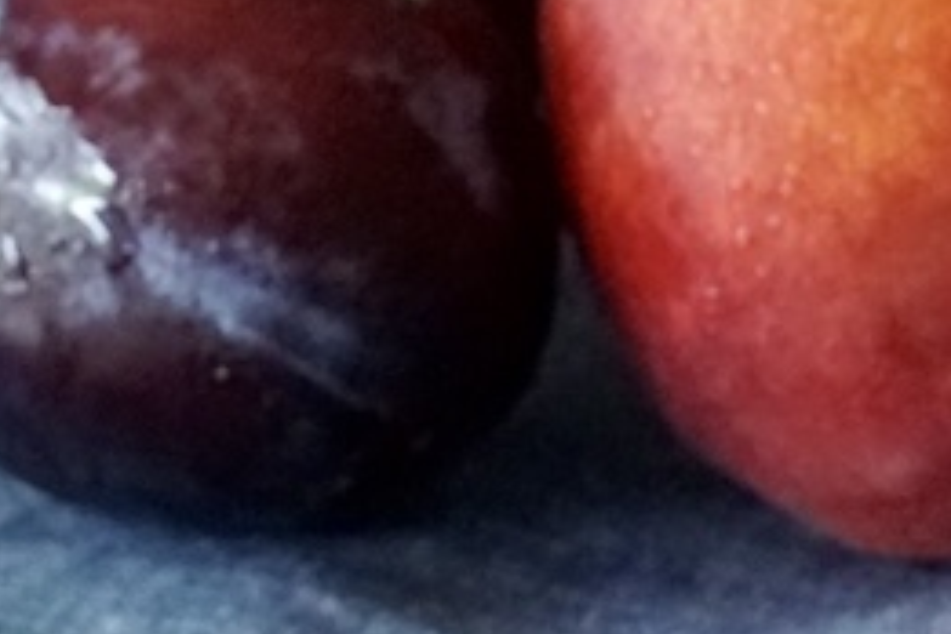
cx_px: 2153
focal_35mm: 412
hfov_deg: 4.9
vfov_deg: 3.3
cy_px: -180
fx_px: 10883
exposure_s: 1/80
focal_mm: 56
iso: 6400
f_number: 5
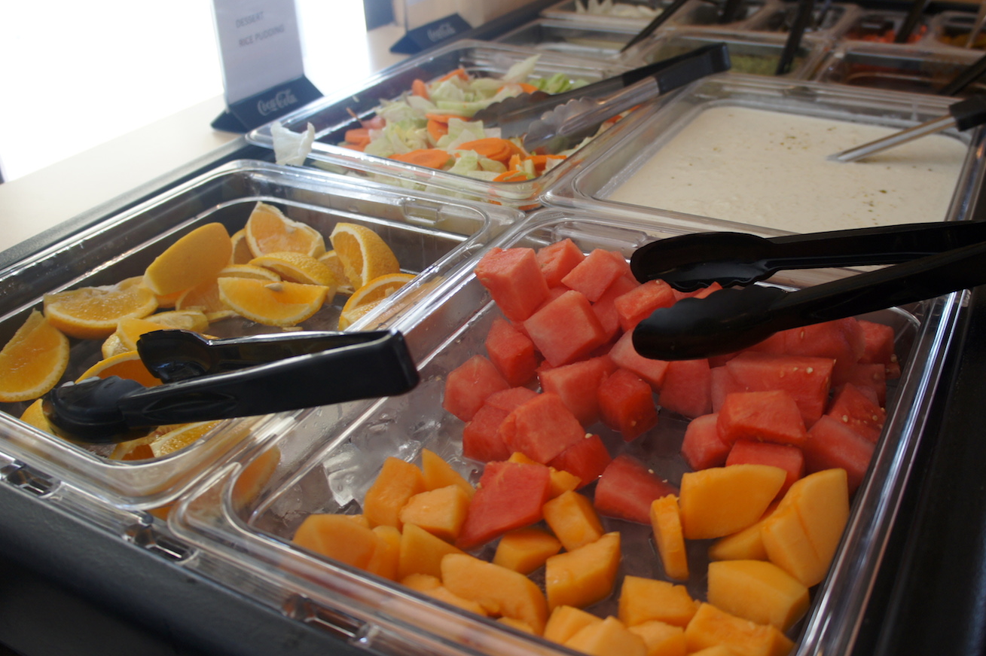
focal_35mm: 33
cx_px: 554
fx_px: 903
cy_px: 289
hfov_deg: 57.1
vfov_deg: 39.9
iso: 250
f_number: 3.5
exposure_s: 1/30
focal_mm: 18
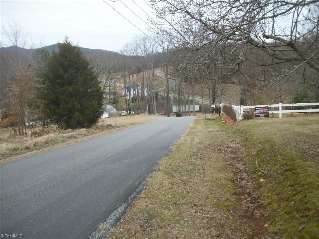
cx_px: 160
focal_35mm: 32
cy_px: 120
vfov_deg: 44.2
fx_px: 295
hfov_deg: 56.8
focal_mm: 5.7
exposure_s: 1/50
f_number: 8.8
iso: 80
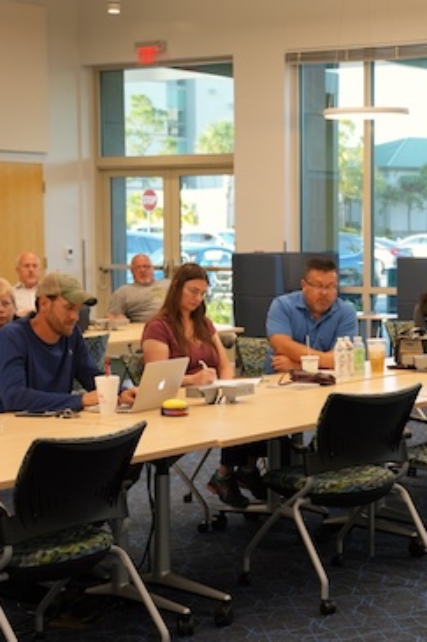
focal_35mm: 81
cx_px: 405
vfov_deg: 25.2
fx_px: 1434
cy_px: 376
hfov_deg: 16.6
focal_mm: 36.7
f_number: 4
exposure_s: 1/60
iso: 400
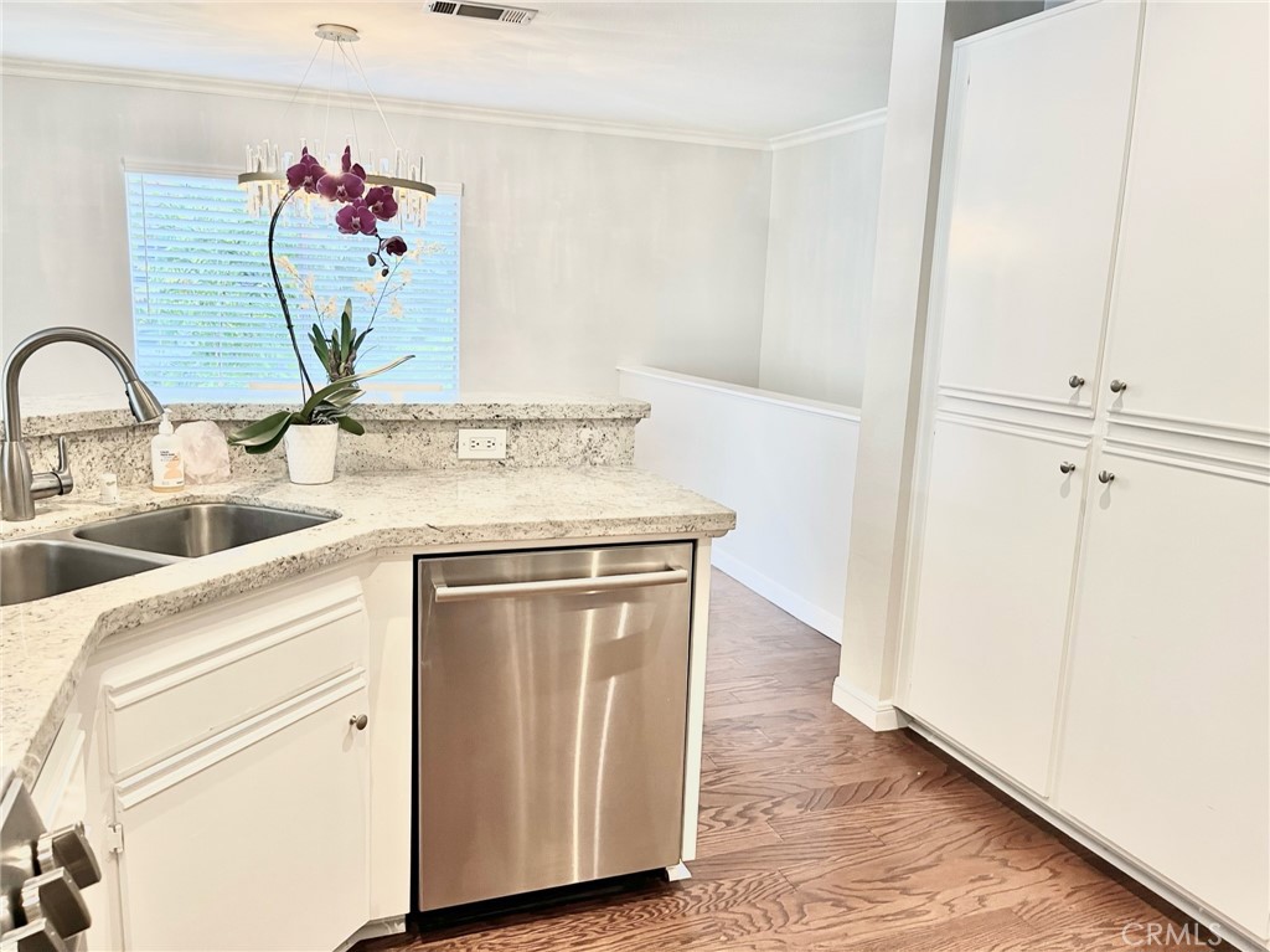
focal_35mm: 26
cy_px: 476
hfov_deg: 67.3
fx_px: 953
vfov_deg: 53.0
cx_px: 635
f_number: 1.6
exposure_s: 1/60
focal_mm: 5.1
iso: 80
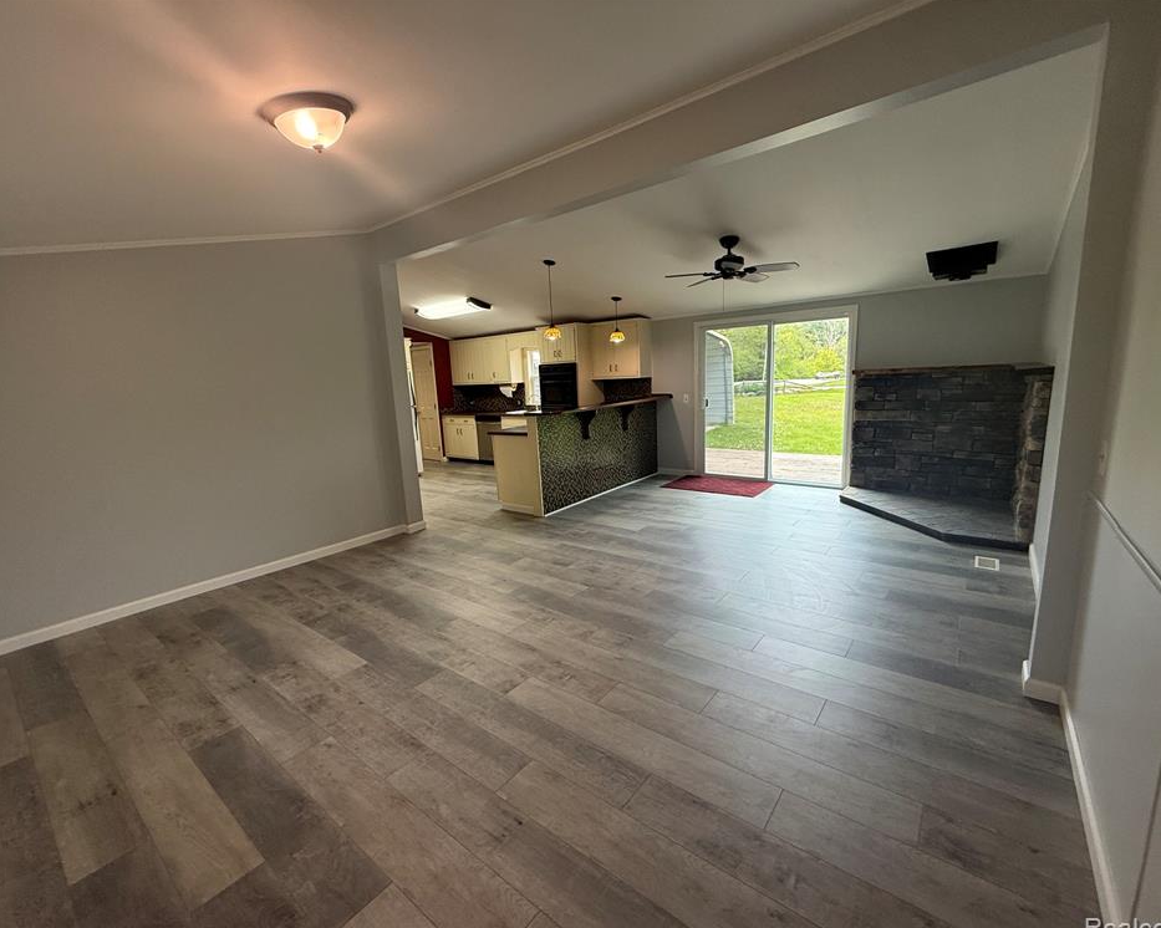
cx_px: 574
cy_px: 470
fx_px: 515
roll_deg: +3.5
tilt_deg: -10.5
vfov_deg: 84.0
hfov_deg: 96.8
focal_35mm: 15
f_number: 2.2
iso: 160
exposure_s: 1/120
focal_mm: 2.22
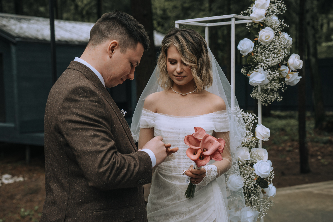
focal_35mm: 57
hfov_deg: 35.0
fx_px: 527
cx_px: 144
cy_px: 118
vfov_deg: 23.8
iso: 400
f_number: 3.5
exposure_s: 1/250
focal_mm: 50
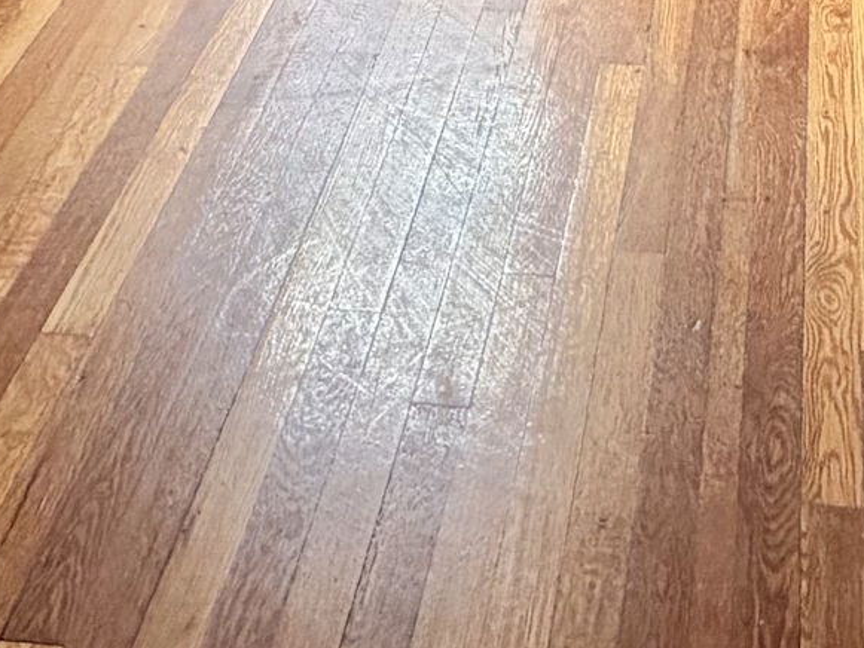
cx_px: 647
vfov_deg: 13.3
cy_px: -1003
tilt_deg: -1.0
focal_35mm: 74
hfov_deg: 26.0
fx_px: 1847
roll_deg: +0.0
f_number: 2.2
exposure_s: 1/120
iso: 125
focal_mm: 2.22
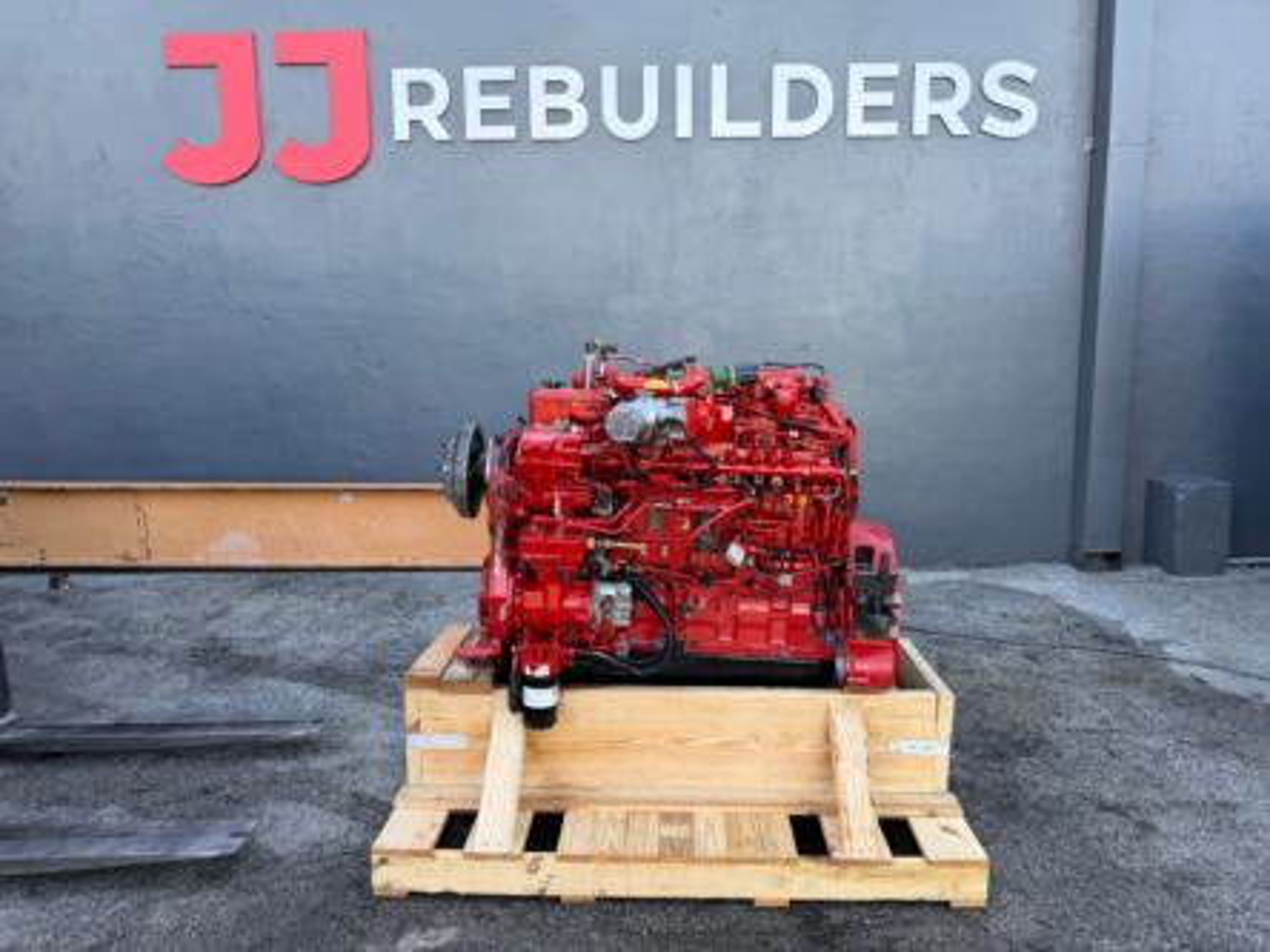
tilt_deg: -7.9
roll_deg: -0.1
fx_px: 881
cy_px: 476
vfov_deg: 56.8
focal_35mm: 24
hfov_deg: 71.6
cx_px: 635
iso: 80
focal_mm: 6.76
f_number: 1.78
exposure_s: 1/410
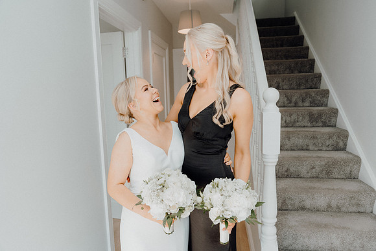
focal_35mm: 25
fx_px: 261
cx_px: 188
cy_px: 126
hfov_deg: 71.5
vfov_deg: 51.3
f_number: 3.5
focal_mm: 25
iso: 125
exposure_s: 1/160
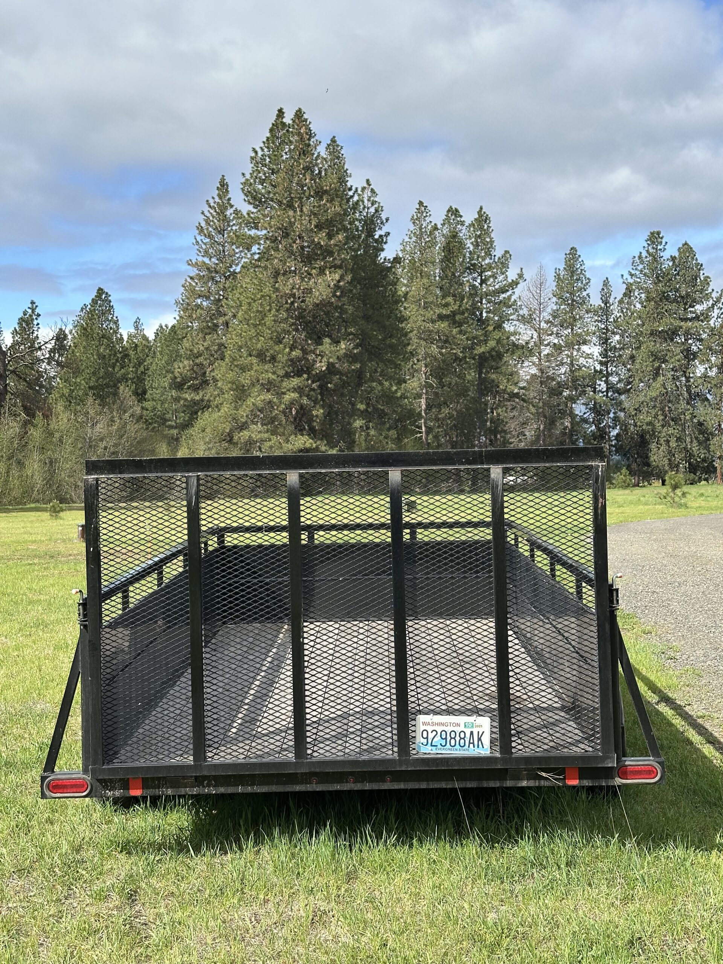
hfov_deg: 30.3
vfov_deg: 39.7
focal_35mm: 48
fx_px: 1337
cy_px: 482
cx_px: 362
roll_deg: -0.4
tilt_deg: +2.7
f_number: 1.78
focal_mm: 6.86
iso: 64
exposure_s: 1/2597
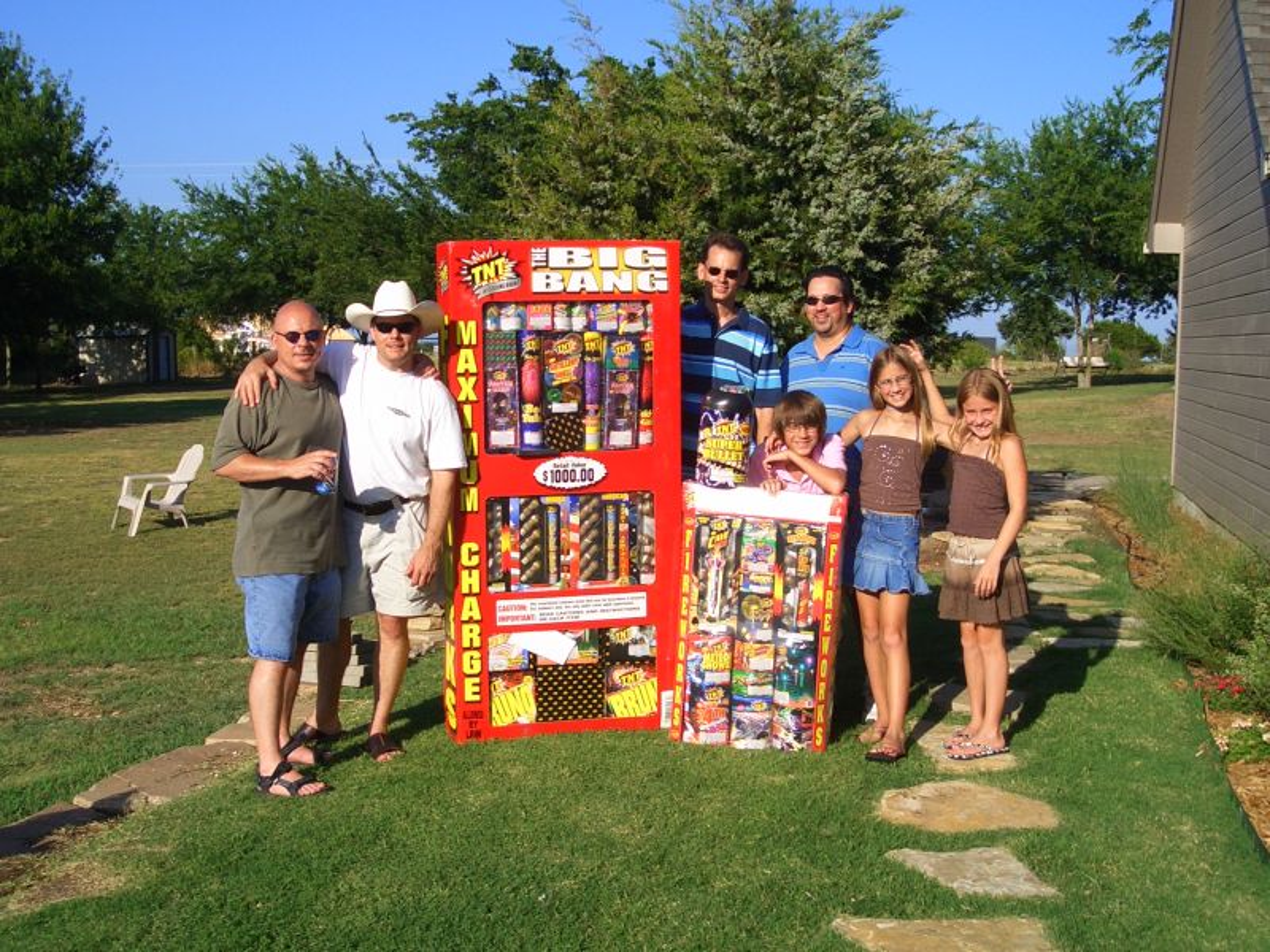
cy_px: 476
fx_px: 1578
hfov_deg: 43.9
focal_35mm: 43
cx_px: 635
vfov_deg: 33.6
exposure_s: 1/160
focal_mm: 5.7
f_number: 8.6
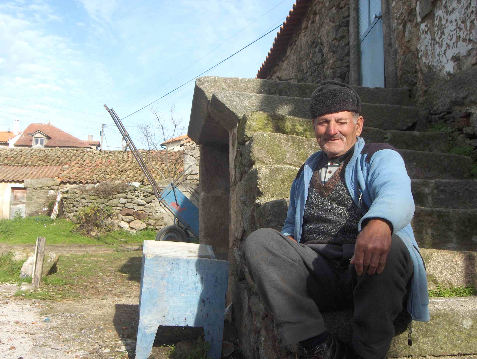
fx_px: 538
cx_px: 238
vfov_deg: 36.9
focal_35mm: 39
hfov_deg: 47.8
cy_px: 180
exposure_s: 1/375
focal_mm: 8
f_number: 4.8
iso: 100
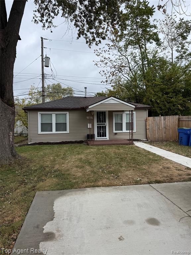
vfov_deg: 71.6
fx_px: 177
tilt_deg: -1.2
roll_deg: +0.5
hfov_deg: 56.8
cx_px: 96
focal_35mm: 24
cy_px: 128
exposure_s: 1/1122
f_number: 1.78
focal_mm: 6.76
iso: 80
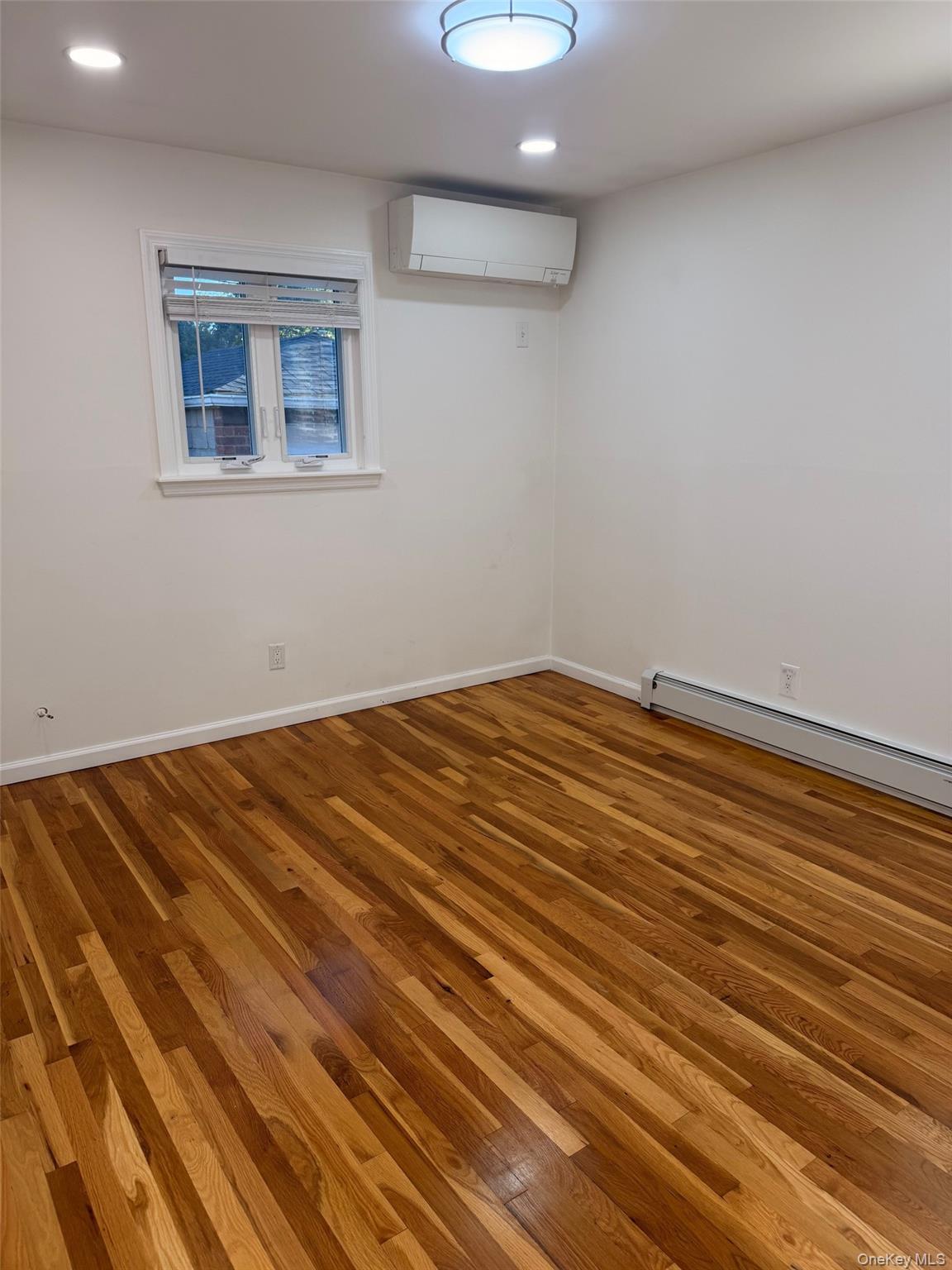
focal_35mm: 24
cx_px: 476
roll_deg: -0.2
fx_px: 880
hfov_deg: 56.8
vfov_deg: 71.6
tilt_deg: -14.8
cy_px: 635
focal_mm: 6.76
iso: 50
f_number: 1.78
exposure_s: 1/134
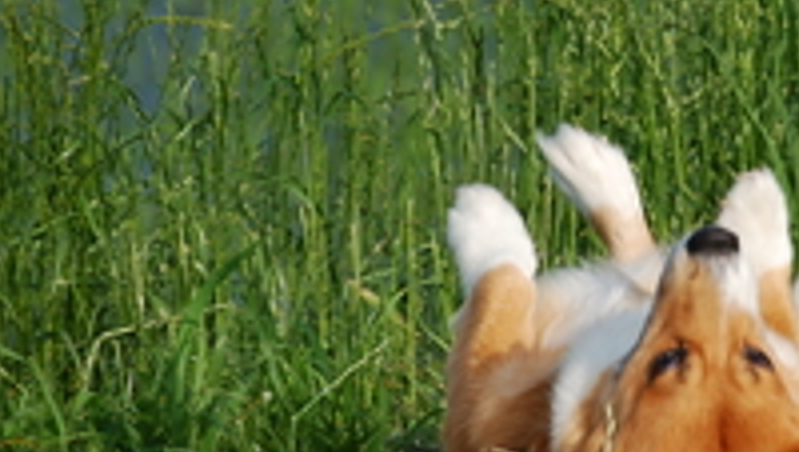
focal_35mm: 940
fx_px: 19936
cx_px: 695
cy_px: 230
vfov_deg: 1.3
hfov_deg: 2.3
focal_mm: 200
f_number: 9
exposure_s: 1/400
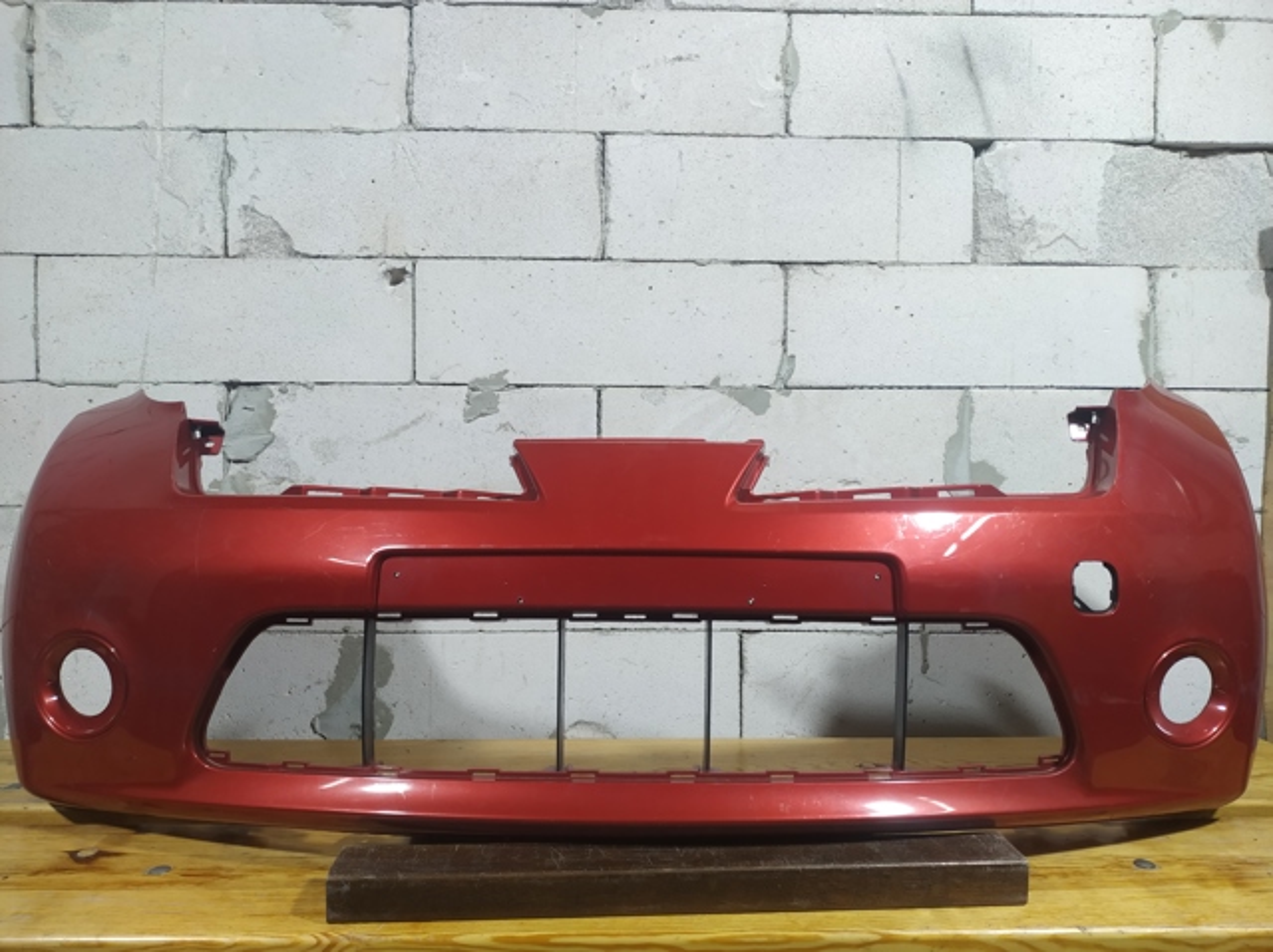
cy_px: 476
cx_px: 636
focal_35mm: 24
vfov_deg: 56.8
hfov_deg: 71.6
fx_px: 882
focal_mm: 3.94
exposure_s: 1/50
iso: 160
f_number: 1.9
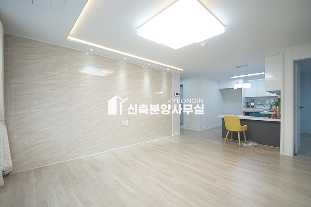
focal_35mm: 15
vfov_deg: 77.2
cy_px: 104
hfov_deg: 100.4
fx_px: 129
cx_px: 156
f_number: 3.5
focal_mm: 10
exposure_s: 1/100
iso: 400
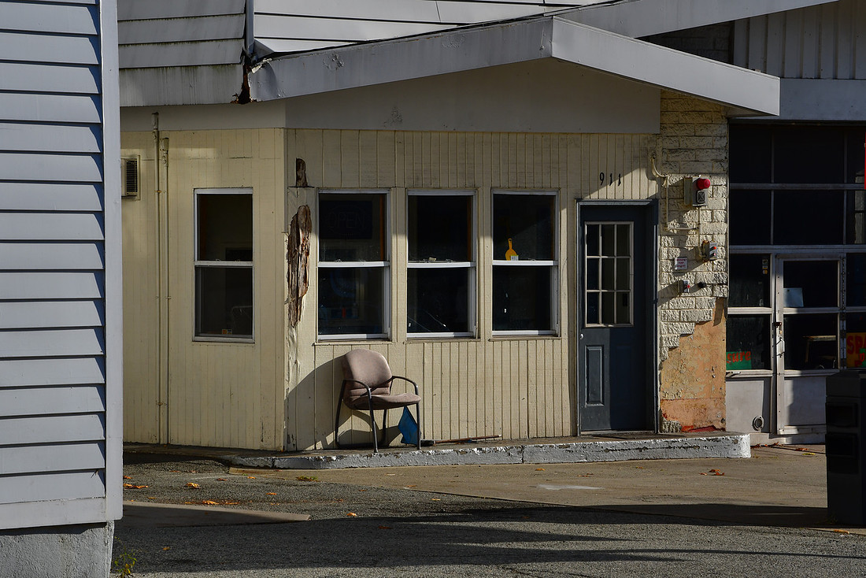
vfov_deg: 8.7
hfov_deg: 13.1
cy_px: 289
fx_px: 3777
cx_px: 433
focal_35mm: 157
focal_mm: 105
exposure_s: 1/200
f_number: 16
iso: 200
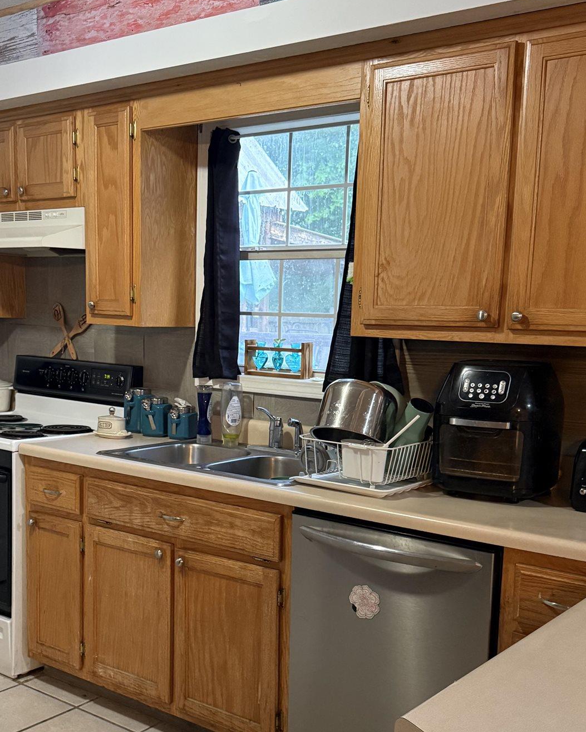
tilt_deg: -9.0
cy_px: 456
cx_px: 249
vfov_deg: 44.4
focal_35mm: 41
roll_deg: -1.6
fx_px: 889
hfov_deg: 36.4
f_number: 1.78
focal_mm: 6.76
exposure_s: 1/60
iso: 500
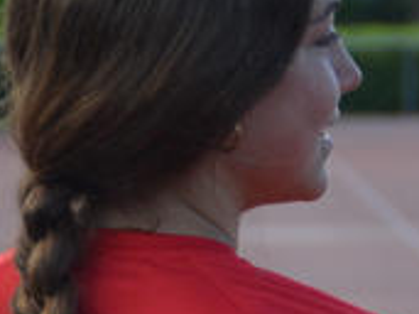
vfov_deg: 2.1
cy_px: 316
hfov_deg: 2.7
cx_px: 221
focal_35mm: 723
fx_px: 8740
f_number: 5.6
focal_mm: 95
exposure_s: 1/500
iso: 400
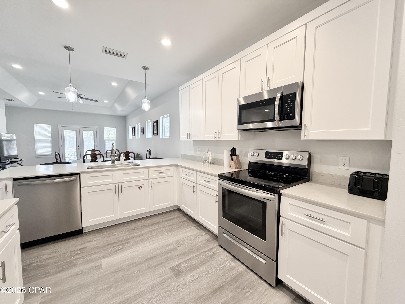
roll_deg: -1.1
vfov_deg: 85.7
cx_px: 202
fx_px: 164
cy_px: 152
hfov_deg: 102.1
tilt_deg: -3.0
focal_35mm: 14
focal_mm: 2.22
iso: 250
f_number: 2.2
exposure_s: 1/120
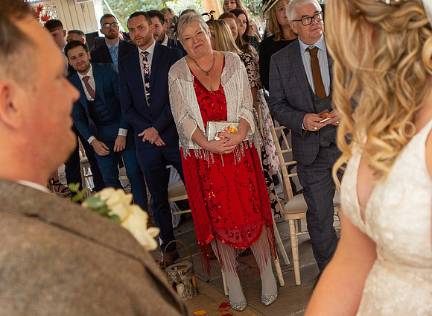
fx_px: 848
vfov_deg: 21.0
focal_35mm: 69
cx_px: 235
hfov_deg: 28.6
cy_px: 109
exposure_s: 1/100
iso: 125
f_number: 2.8
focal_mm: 24
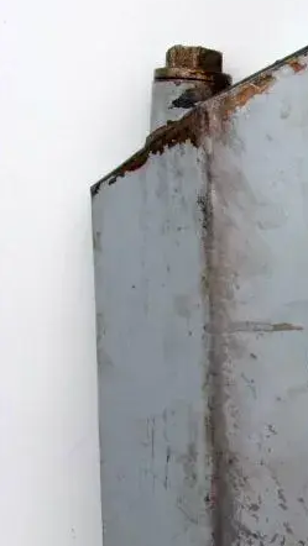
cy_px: 317
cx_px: 369
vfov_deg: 32.3
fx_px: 943
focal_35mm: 65
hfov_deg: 17.7
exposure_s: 1/420
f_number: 3.7
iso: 80
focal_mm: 5.9
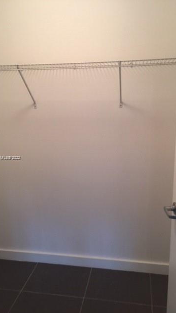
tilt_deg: -14.3
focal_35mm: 32
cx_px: 82
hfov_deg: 36.6
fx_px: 266
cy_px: 158
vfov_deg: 61.0
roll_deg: -2.6
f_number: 2.2
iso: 40
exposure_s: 1/15
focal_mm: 4.15
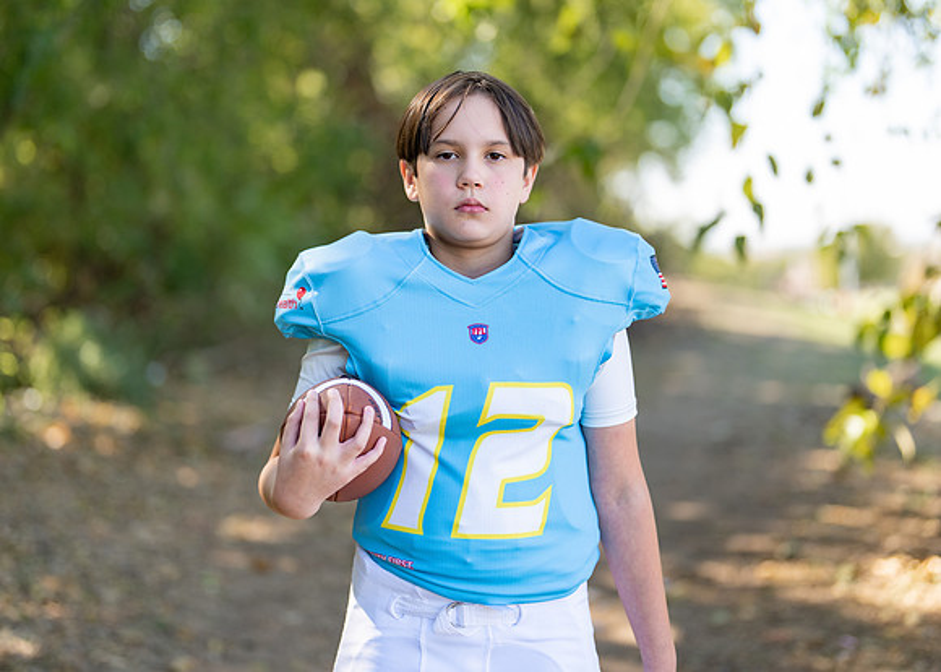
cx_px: 468
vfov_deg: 23.2
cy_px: 281
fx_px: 1635
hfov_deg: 32.1
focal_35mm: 61
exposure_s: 1/1250
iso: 100
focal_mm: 50
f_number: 1.2
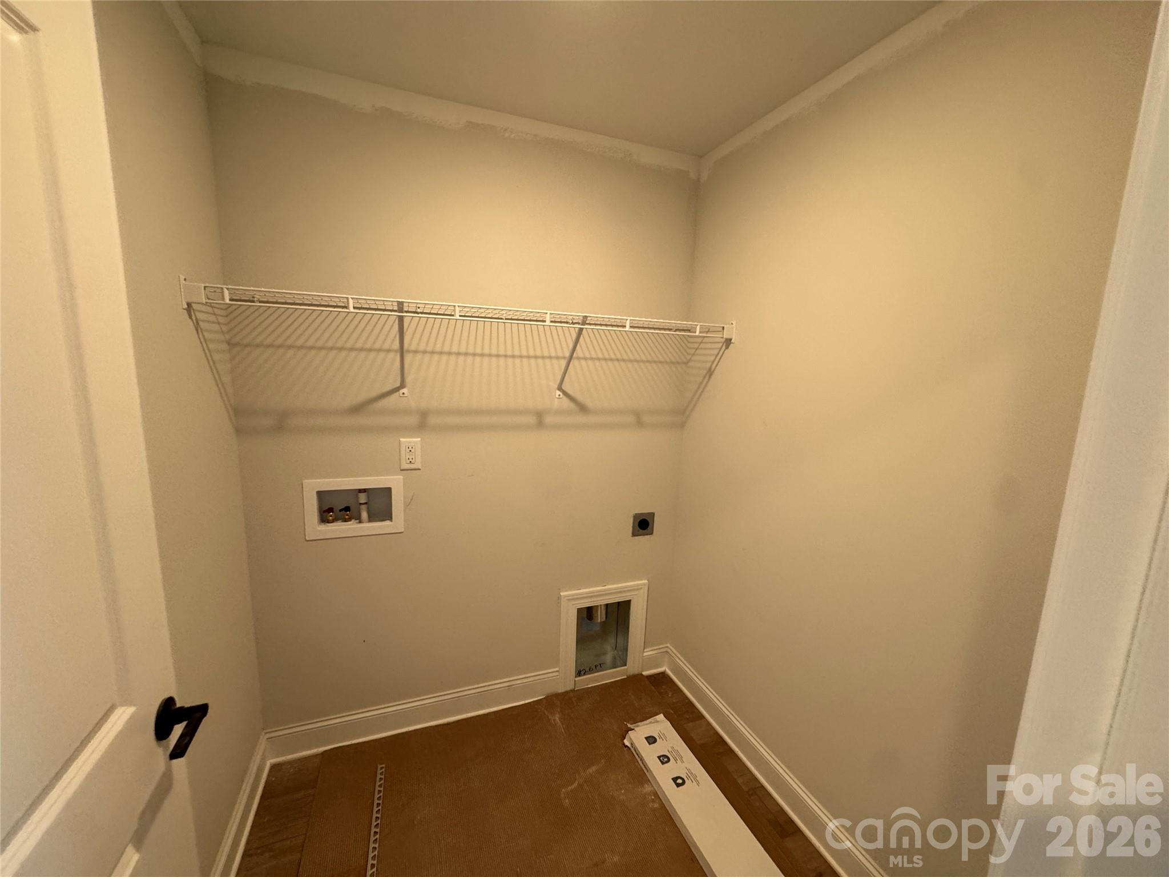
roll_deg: -1.5
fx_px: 473
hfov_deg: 102.1
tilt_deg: -8.8
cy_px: 438
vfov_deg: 85.7
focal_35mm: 14
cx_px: 584
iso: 250
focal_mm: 2.22
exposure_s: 1/120
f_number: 2.2
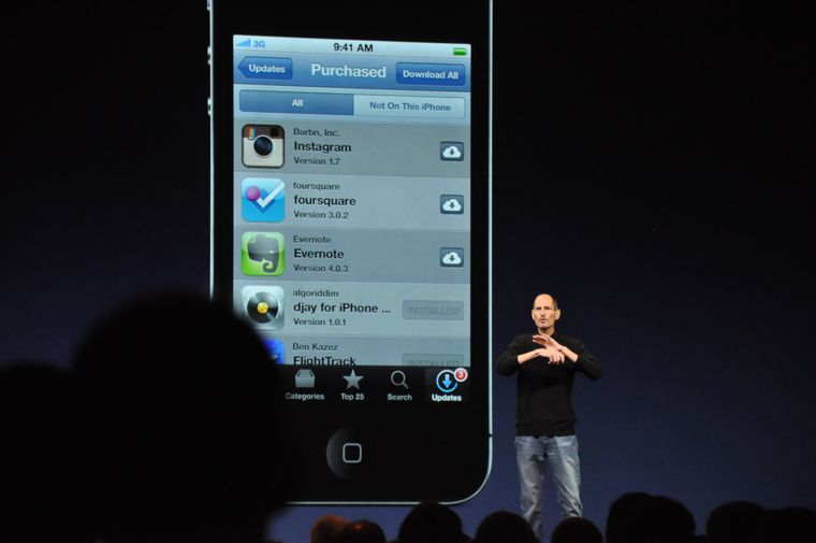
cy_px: 272
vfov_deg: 8.7
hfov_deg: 13.1
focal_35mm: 158
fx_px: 3566
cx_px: 408
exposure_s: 1/80
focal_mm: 105
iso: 1600
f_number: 5.6
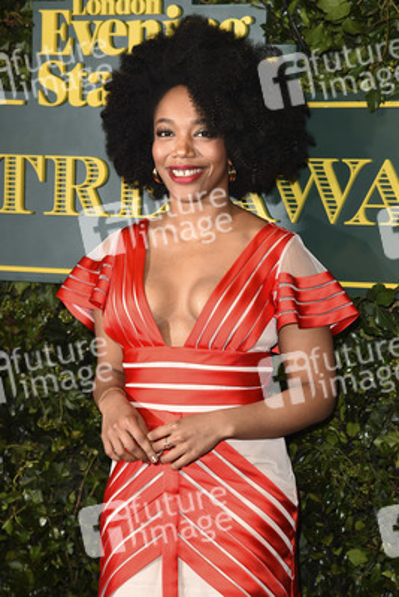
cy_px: 298
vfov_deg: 21.5
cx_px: 200
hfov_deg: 14.4
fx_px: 1578
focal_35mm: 95
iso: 800
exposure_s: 1/250
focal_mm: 95
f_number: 5.6
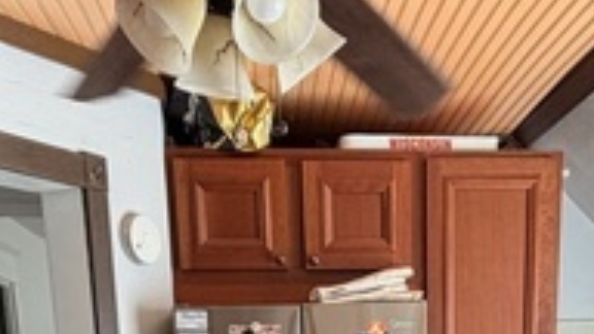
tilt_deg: -16.4
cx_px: 373
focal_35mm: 53
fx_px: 835
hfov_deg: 38.9
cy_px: 665
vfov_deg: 16.9
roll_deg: +4.0
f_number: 2.2
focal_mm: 2.22
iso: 160
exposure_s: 1/120
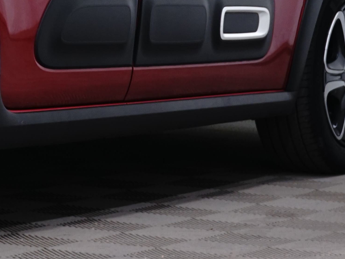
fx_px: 2710
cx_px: -172
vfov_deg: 5.4
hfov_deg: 7.2
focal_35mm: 272
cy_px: -129
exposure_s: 1/6
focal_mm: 70
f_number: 8
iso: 500
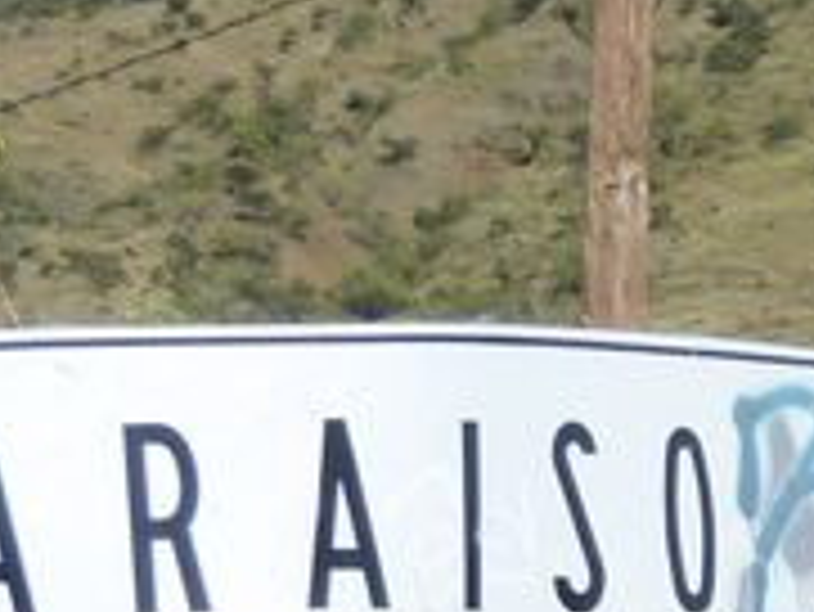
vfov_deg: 2.9
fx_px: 12189
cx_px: 1061
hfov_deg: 3.8
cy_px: 981
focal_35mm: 518
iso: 80
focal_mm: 19
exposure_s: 1/400
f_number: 5.1
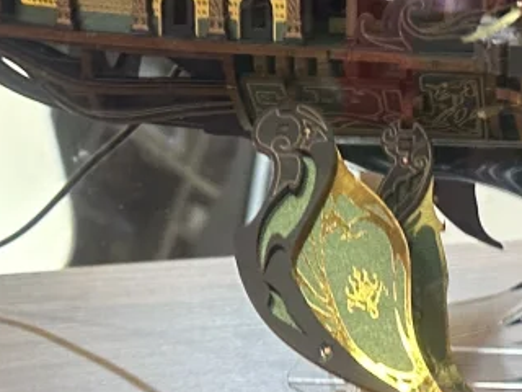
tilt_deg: -15.1
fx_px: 1629
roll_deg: -0.5
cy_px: 136
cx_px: 543
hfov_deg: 17.7
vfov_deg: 13.7
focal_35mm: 108
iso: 320
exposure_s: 1/60
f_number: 1.78
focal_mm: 6.86
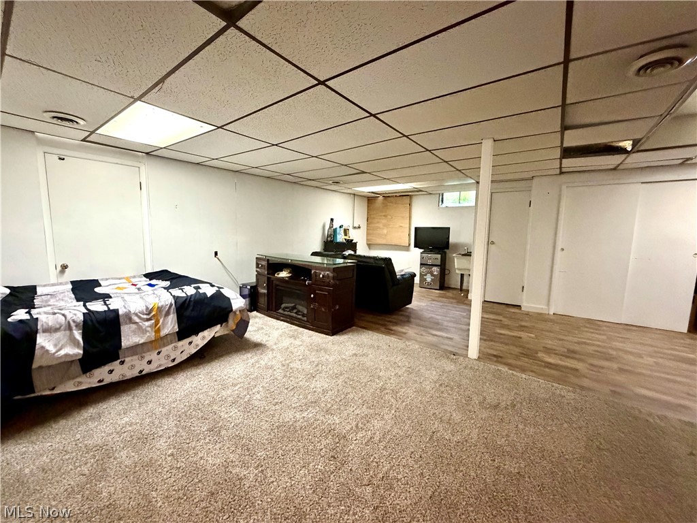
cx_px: 348
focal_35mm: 14
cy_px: 262
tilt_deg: -6.7
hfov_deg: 102.1
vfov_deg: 85.7
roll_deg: -0.4
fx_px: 282
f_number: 2.2
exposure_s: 1/60
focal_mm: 2.22
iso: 1000
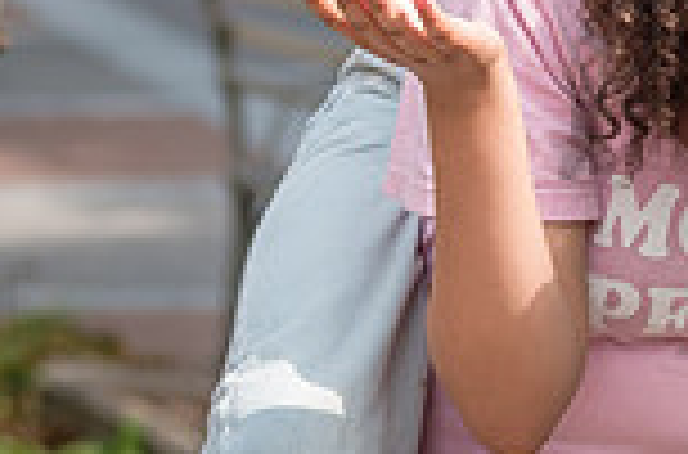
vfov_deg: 3.6
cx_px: 1054
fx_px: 7183
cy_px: -36
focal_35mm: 377
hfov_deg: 5.4
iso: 320
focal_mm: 92
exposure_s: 1/1250
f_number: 4
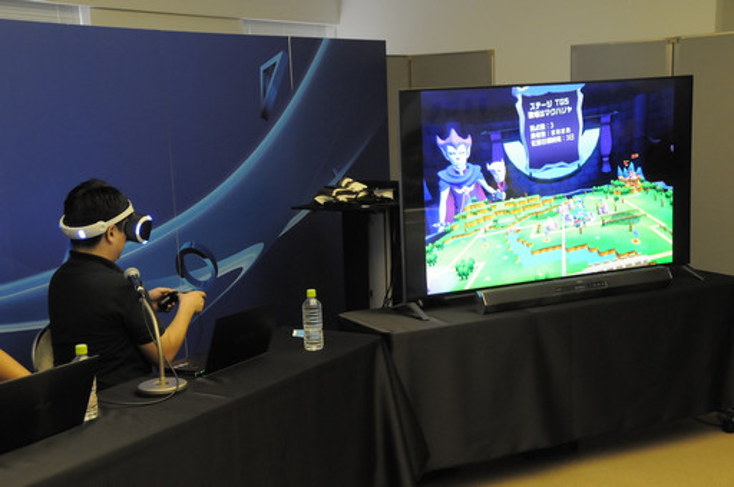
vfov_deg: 26.4
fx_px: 1039
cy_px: 244
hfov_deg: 38.9
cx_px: 367
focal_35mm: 51
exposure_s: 1/40
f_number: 6.3
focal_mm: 34
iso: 1600
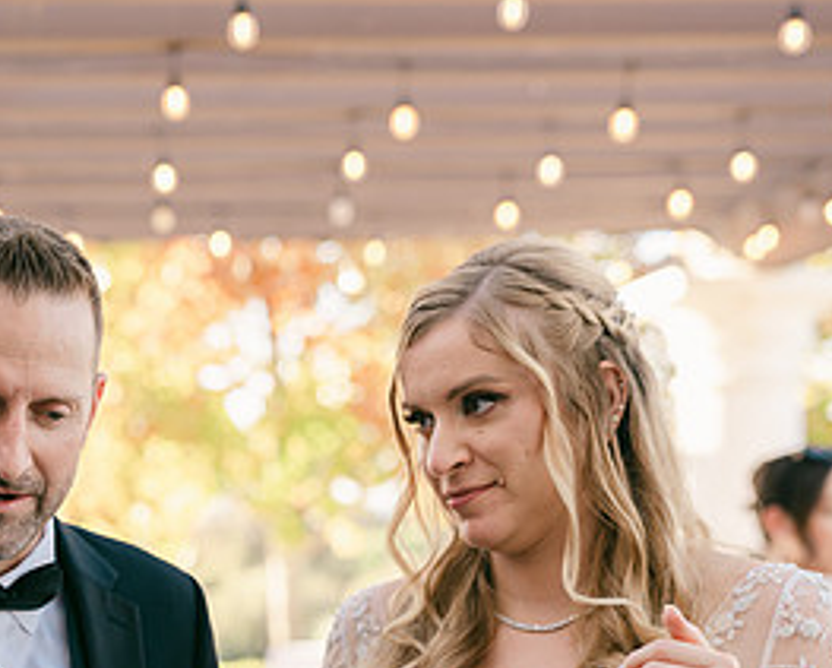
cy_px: 594
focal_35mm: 75
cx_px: 221
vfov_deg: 20.1
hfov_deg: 25.1
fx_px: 1849
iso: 80
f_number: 2
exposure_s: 1/250
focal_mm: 35
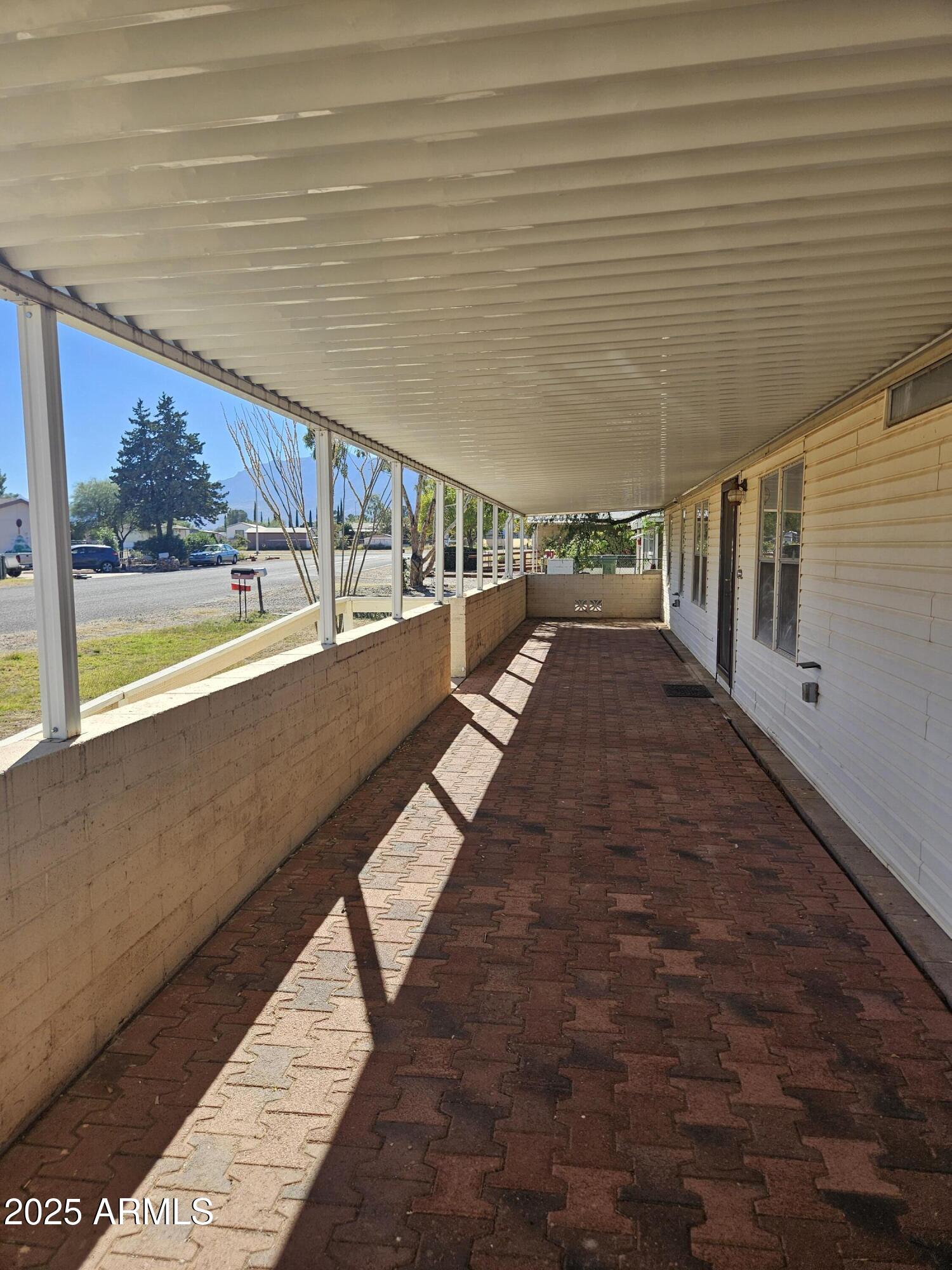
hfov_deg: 58.9
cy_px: 635
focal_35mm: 23
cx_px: 476
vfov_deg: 73.9
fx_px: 843
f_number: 1.8
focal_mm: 5.4
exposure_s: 1/937
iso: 25
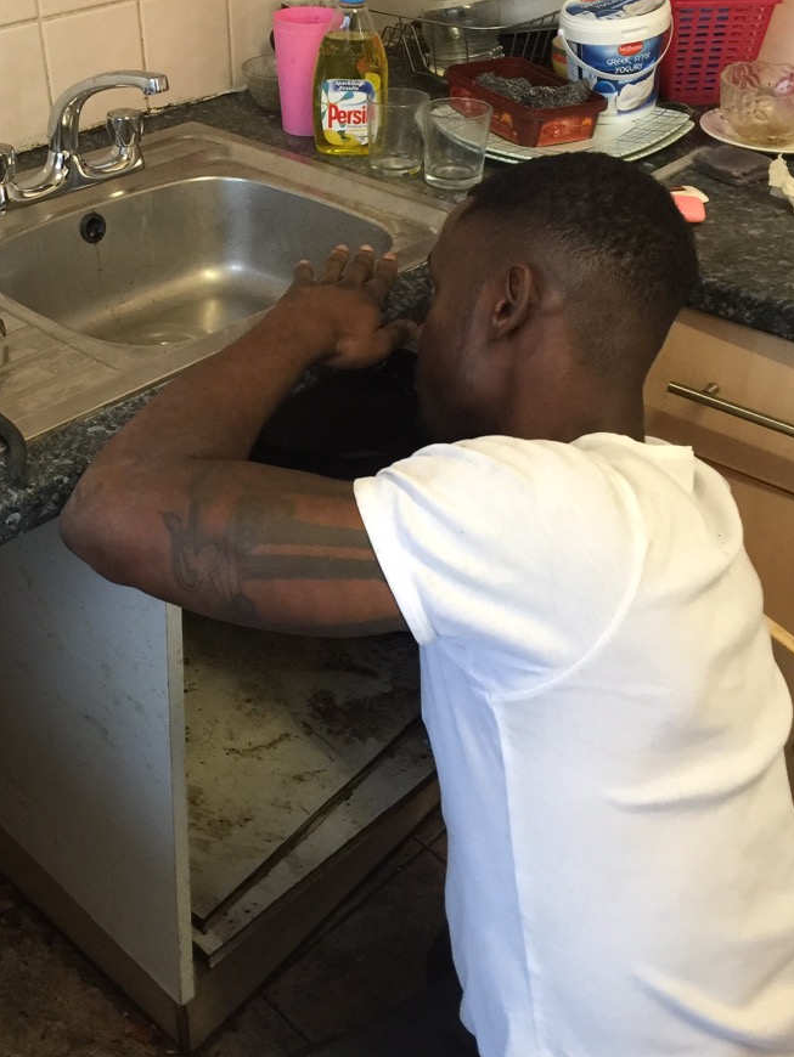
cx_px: 254
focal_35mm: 40
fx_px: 1223
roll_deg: +2.5
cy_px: 407
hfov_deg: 35.6
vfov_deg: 46.4
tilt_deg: -29.6
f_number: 2.2
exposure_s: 1/17
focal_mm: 4.15
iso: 125
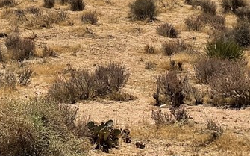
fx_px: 640
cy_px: -16
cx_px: 37
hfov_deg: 21.7
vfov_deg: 13.6
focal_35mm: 94
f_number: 1.8
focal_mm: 3
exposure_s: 1/3534
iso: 16
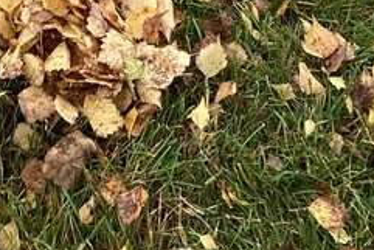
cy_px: -315
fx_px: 1112
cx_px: 26
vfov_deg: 11.1
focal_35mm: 107
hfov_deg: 18.7
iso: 25
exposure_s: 1/100
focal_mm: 3.3
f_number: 2.4
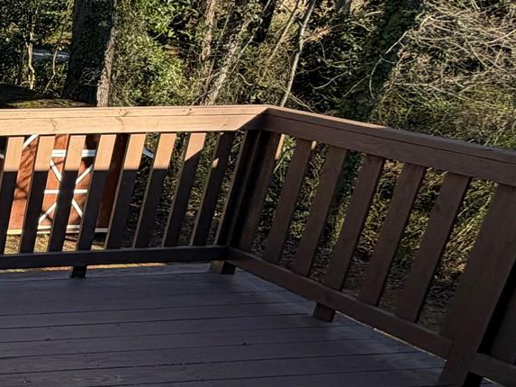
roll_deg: -0.7
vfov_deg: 29.1
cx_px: -350
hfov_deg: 24.1
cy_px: 216
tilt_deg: -18.9
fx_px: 745
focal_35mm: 50
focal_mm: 2.22
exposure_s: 1/502
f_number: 2.2
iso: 50
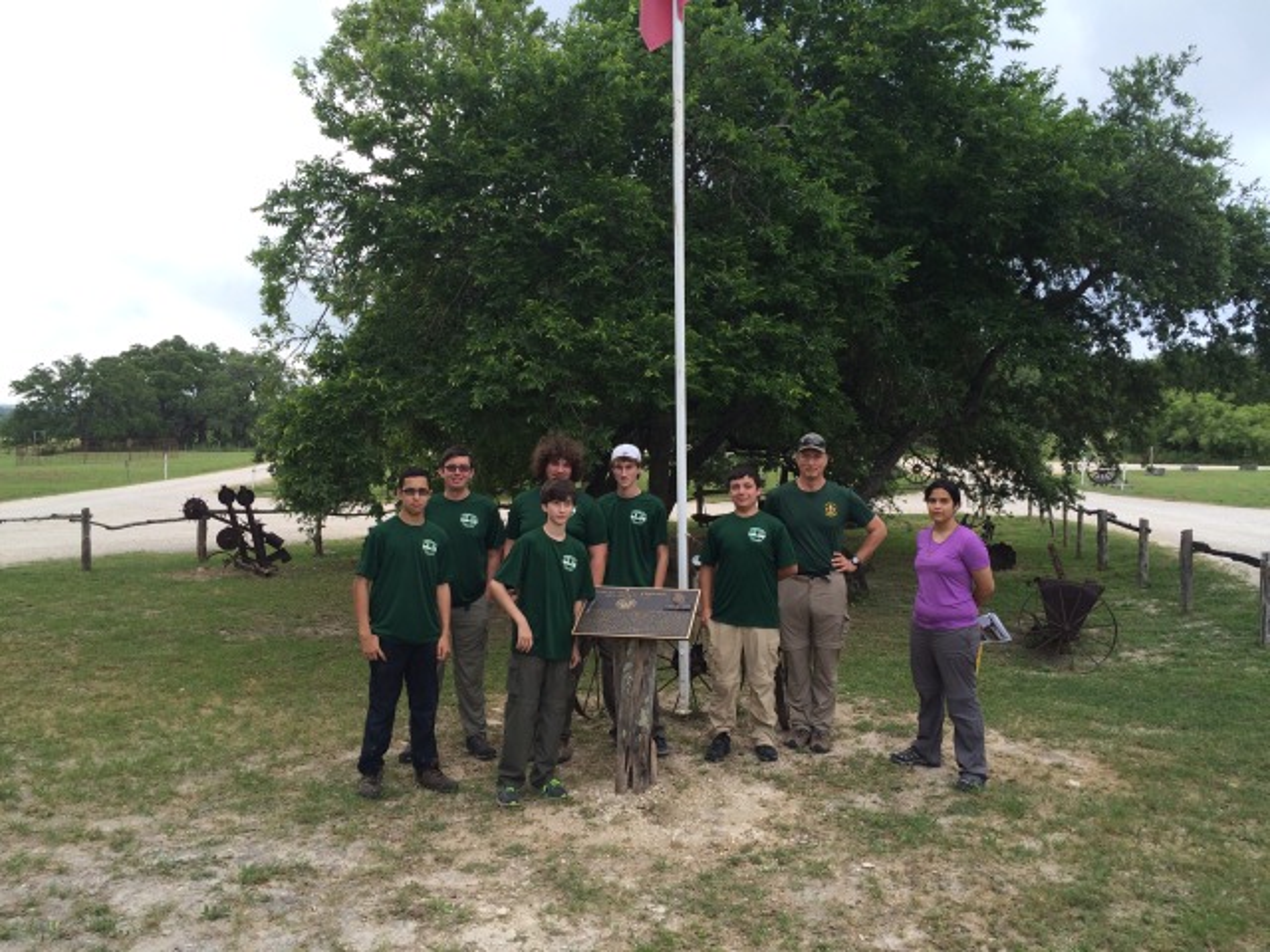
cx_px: 635
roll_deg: -1.1
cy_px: 476
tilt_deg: -4.2
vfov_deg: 48.2
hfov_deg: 61.7
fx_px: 1064
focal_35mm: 29
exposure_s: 1/373
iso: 32
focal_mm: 4.15
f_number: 2.2
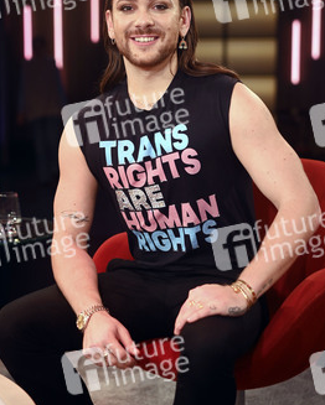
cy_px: 180
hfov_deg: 24.2
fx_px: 757
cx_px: 161
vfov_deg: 30.0
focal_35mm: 63
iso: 1250
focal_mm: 55
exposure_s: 1/250
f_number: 2.5
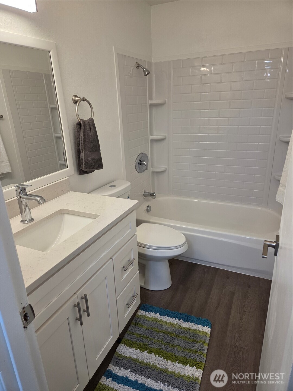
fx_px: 260
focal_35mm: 23
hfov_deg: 58.9
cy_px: 196
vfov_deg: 73.9
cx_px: 146
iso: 160
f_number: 1.8
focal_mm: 5.4
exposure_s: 1/120
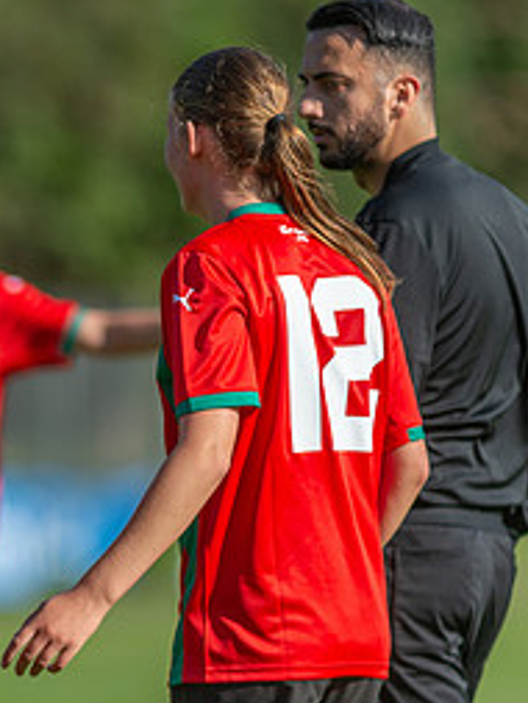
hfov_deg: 2.3
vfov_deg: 3.0
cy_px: 481
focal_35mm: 660
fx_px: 13411
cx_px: -245
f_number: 3.2
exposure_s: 1/1600
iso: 100
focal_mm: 300
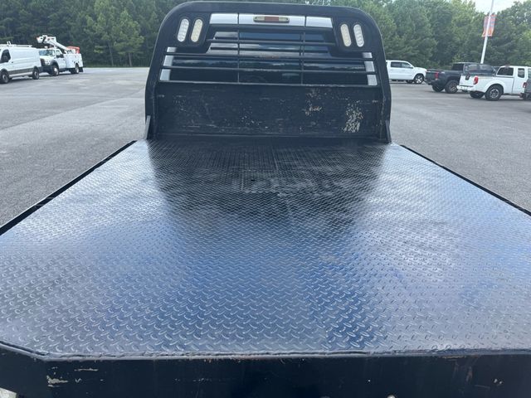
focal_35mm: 24
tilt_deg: -21.8
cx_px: 266
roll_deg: -0.3
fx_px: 368
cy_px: 199
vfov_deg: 56.8
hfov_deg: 71.6
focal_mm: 6.76
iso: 80
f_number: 1.78
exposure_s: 1/1076
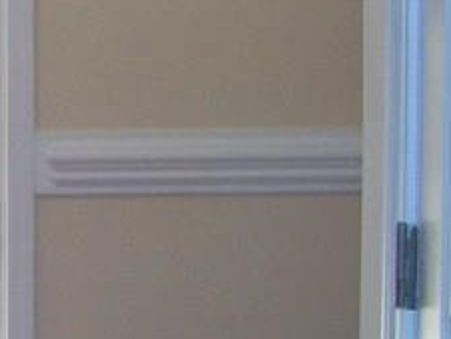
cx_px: -519
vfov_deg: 9.1
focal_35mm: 163
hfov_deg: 10.8
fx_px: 2126
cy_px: -6
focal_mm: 6
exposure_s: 1/60
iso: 64
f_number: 2.7
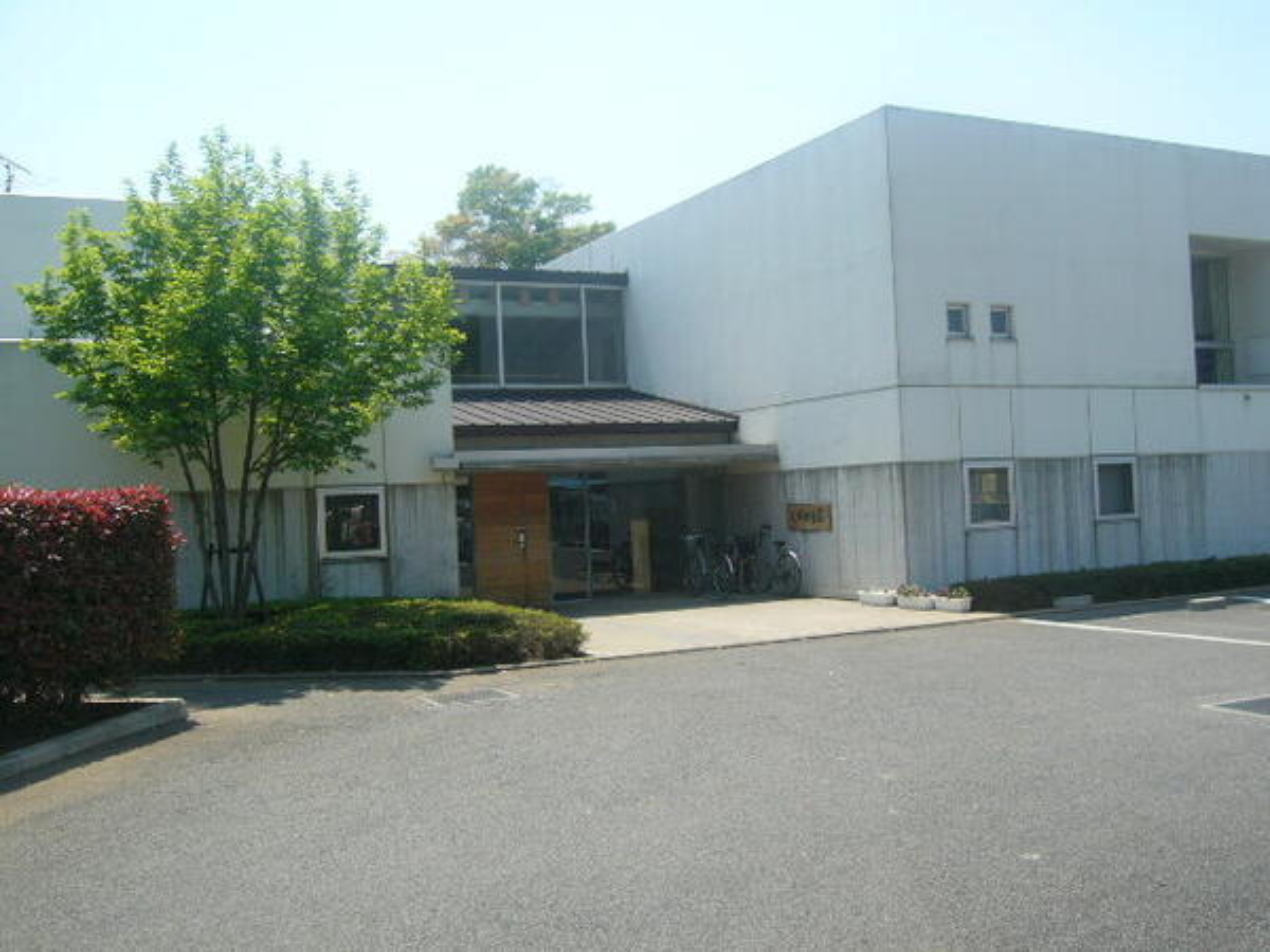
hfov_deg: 52.6
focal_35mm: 35
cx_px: 635
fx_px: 1284
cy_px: 476
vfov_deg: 40.7
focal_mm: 5.8
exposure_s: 1/100
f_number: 8
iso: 50
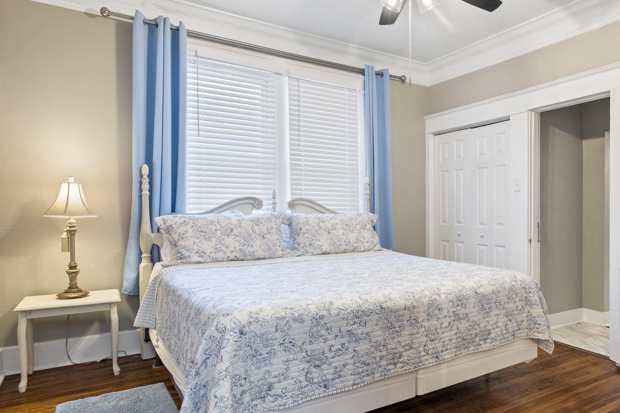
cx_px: 427
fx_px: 413
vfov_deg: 53.1
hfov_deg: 71.0
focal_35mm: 24
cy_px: 205
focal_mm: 10
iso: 400
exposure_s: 2
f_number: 5.6
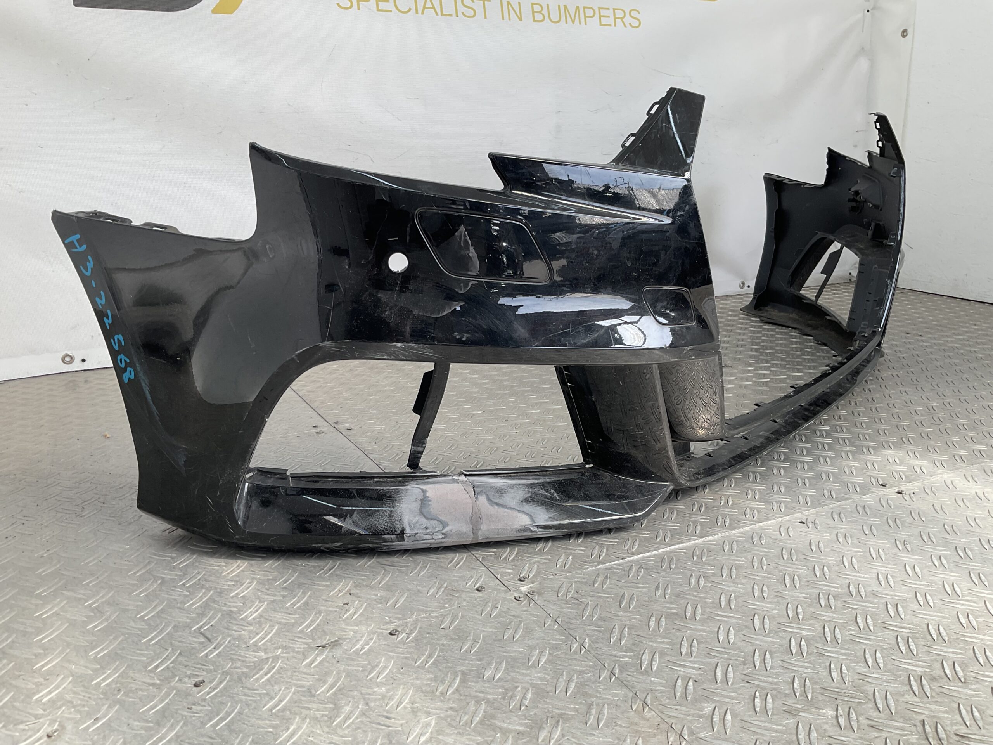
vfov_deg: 48.2
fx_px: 832
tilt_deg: -15.3
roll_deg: +0.0
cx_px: 496
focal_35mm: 29
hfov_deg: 61.7
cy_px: 372
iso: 16
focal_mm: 3
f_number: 1.8
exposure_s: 1/231
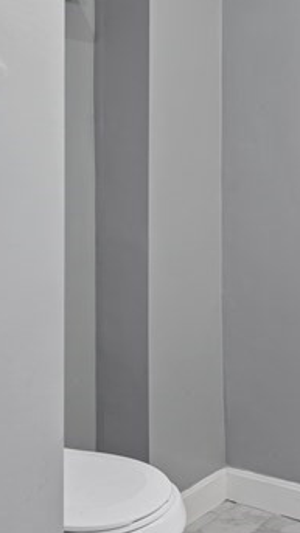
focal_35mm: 50
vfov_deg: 41.0
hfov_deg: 23.2
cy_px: 197
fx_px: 707
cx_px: 281
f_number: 11
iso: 320
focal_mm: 16
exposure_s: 1/1.25
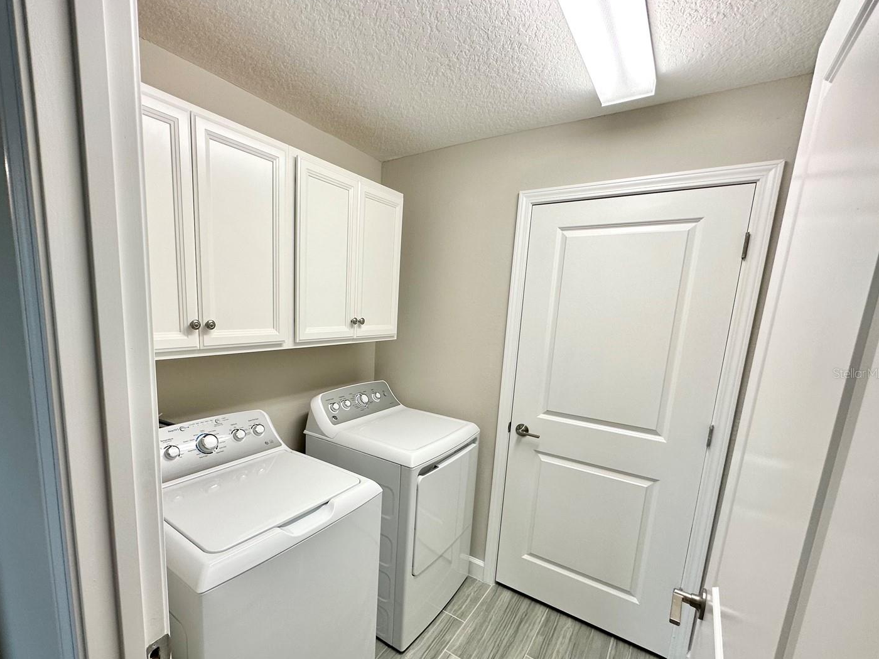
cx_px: 390
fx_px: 406
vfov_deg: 77.7
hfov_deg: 94.1
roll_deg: -2.3
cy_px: 373
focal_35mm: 16
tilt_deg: -9.9
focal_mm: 2.22
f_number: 2.2
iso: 80
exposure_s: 1/120
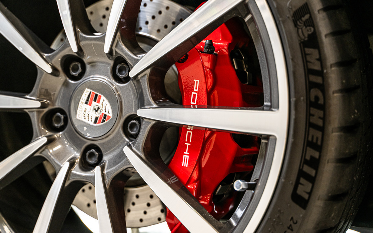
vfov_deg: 23.5
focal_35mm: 55
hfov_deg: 36.9
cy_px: 120
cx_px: 186
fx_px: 559
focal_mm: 53
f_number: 2.8
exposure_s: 1/125
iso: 400
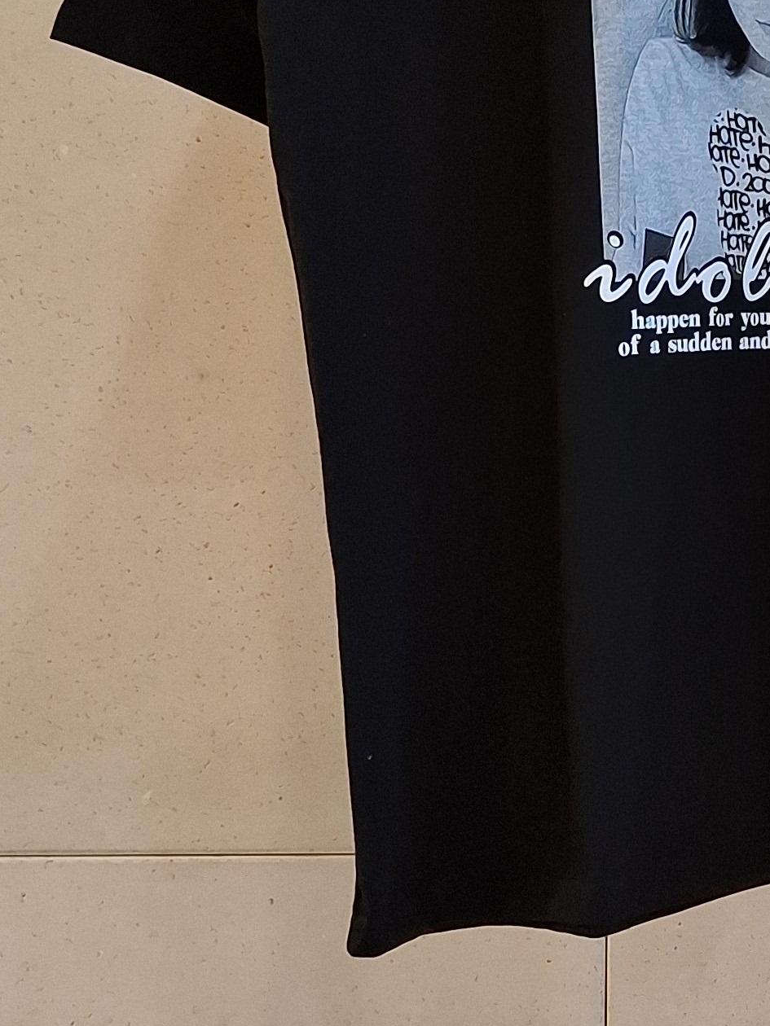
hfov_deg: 18.0
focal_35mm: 80
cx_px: 743
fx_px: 2373
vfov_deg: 24.3
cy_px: 383
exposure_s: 1/120
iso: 250
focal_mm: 5.23
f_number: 1.8
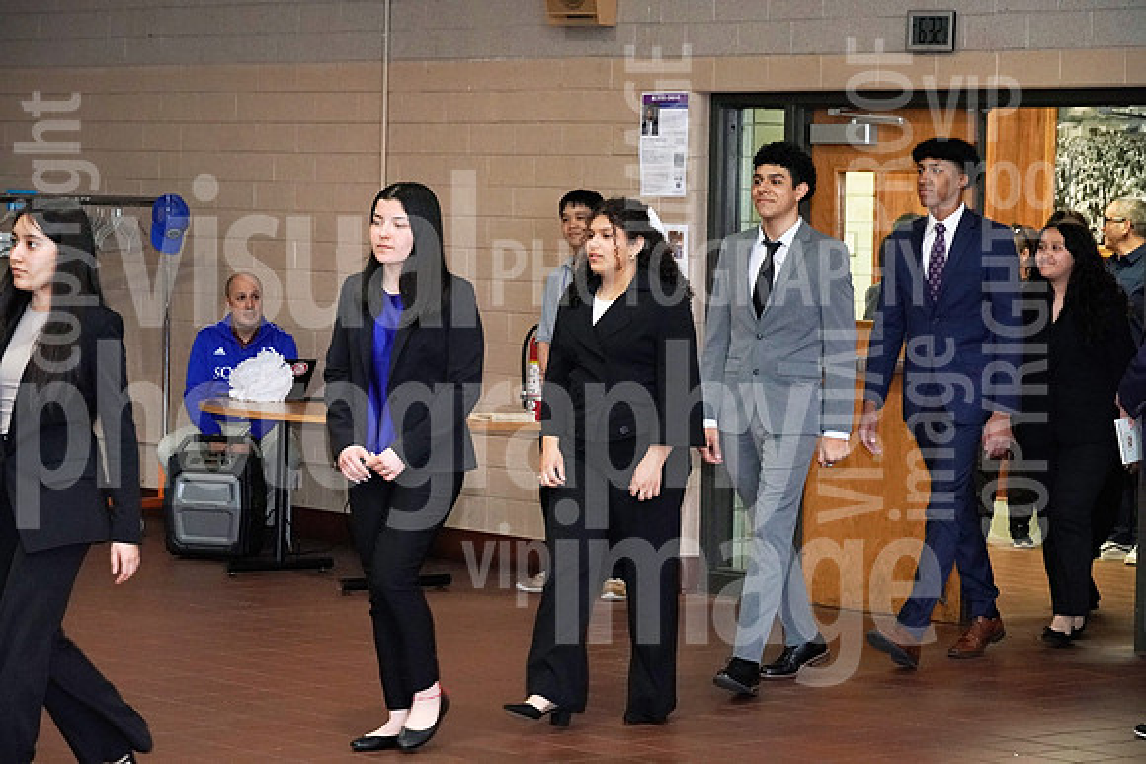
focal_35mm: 106
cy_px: 382
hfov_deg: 19.2
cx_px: 573
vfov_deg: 12.9
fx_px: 3391
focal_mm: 71
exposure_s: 1/160
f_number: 6.3
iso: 3200
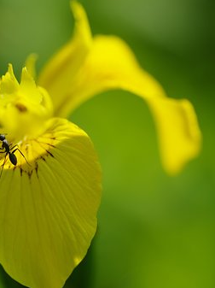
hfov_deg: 7.5
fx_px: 1635
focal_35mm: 197
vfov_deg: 10.1
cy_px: 144
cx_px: -2
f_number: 2.8
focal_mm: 90
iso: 160
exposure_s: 1/500
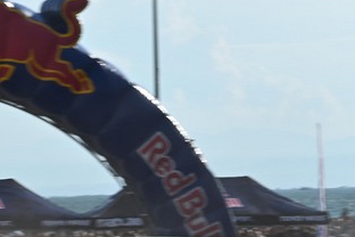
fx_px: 2505
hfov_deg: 8.1
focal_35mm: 254
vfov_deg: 5.4
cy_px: 317
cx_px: 308
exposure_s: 1/500
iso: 100
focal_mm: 66
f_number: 8
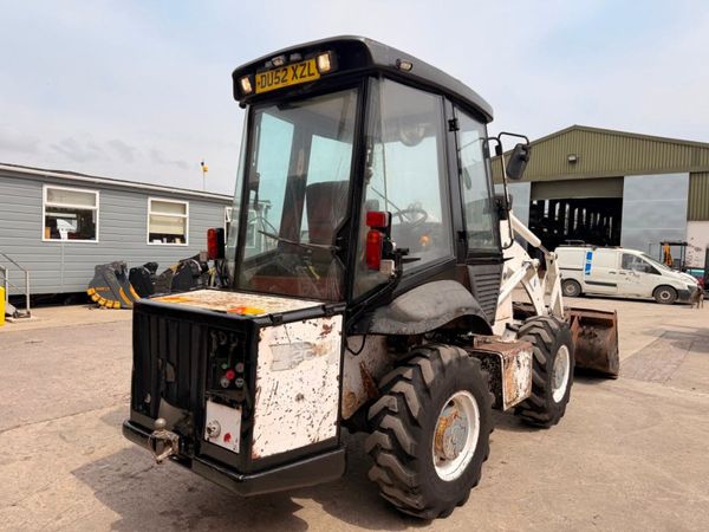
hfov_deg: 71.6
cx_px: 354
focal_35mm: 24
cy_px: 266
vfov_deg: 56.8
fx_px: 492
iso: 80
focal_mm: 6.76
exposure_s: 1/3759
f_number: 1.78
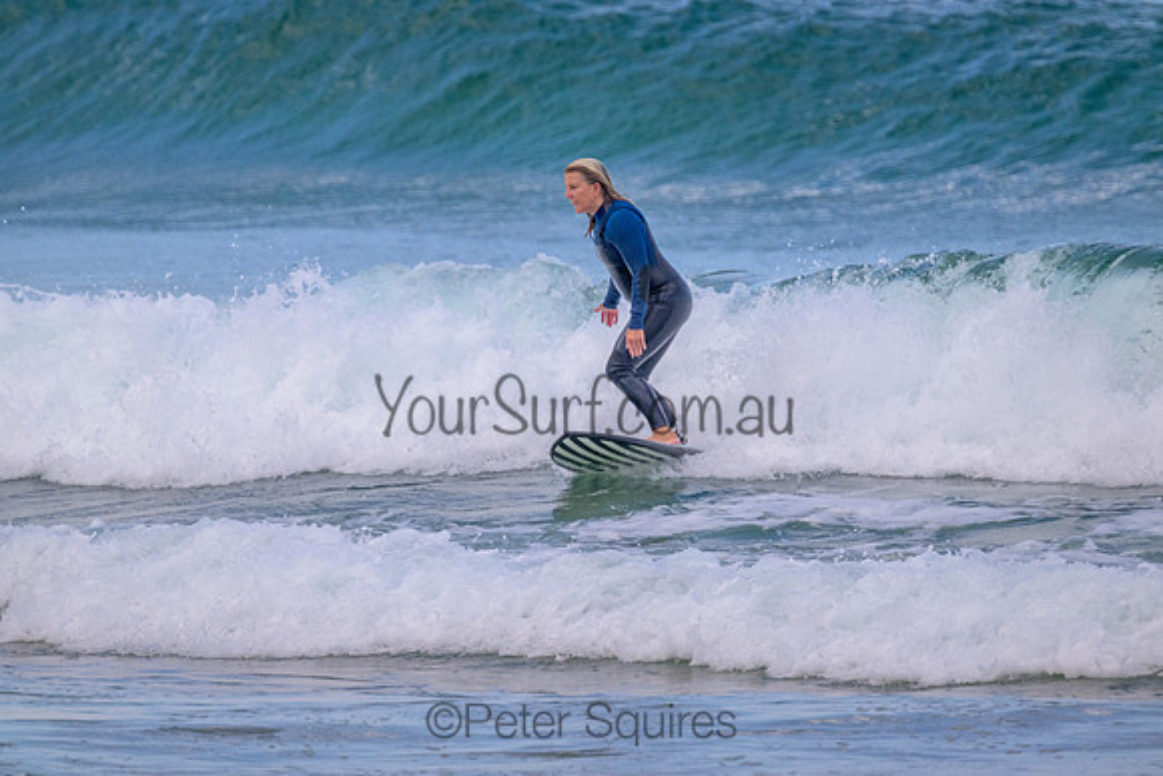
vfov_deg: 1.7
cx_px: 582
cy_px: 388
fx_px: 25849
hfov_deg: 2.6
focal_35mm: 800
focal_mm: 800
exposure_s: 1/2000
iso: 1600
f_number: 11
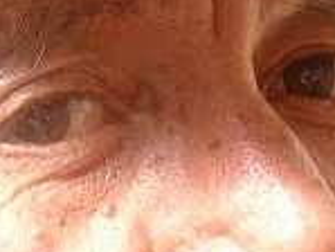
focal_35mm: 151
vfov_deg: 9.7
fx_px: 1462
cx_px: 198
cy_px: 327
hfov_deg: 13.1
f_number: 2.9
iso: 70
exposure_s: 1/71.8
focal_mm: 6.7
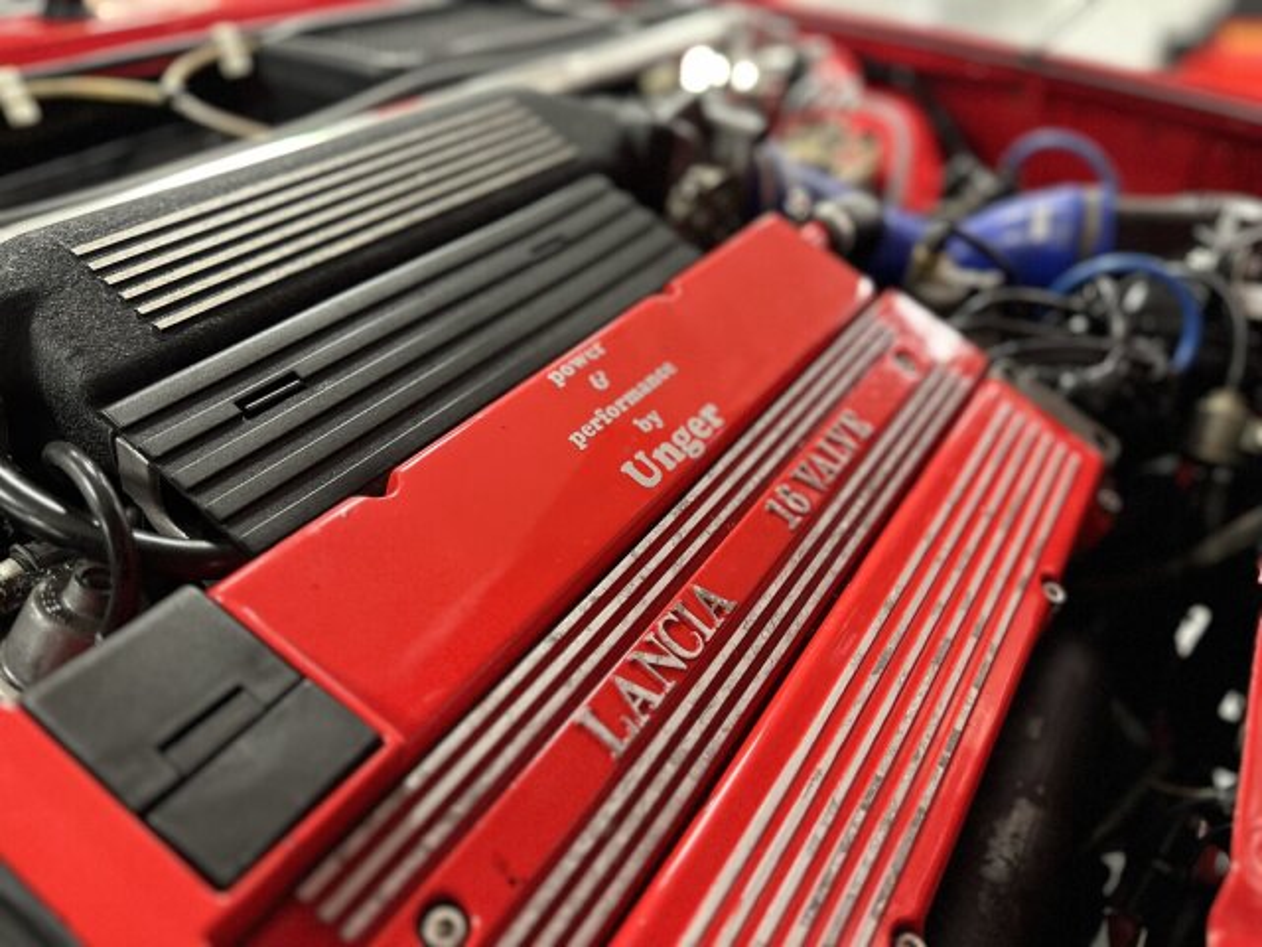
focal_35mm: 24
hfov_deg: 71.6
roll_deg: +3.4
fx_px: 875
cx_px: 631
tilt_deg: -34.1
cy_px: 474
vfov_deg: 56.8
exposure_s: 1/50
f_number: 1.78
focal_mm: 6.86
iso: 800
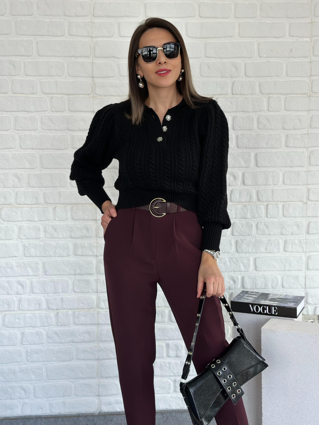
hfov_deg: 30.3
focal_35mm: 48
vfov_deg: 39.7
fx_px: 590
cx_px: 160
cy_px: 212
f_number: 1.78
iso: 80
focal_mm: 6.86
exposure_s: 1/246
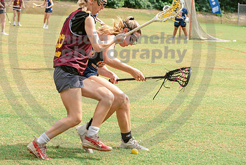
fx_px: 800
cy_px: 29
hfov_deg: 17.5
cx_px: 128
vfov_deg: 11.7
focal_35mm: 117
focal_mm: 70
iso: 250
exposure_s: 1/640
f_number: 6.3
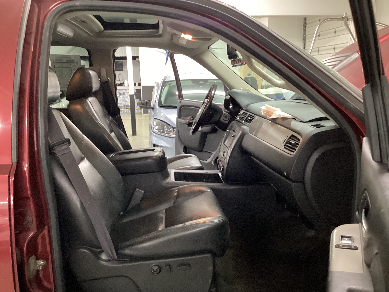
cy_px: 146
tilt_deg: -13.6
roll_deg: +1.1
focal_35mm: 31
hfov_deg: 58.4
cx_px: 194
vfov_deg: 45.4
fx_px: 348
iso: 400
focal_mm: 3.3
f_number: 2.4
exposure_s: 1/25
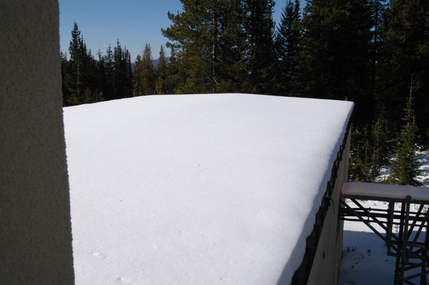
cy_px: 142
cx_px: 214
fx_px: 428
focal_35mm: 36
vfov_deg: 36.8
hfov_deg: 53.2
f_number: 13
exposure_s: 1/750
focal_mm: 24
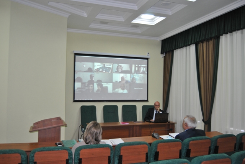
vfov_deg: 40.0
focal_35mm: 33
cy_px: 82
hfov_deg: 57.2
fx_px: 225
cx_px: 122
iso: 200
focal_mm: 22
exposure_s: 1/60
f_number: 3.5
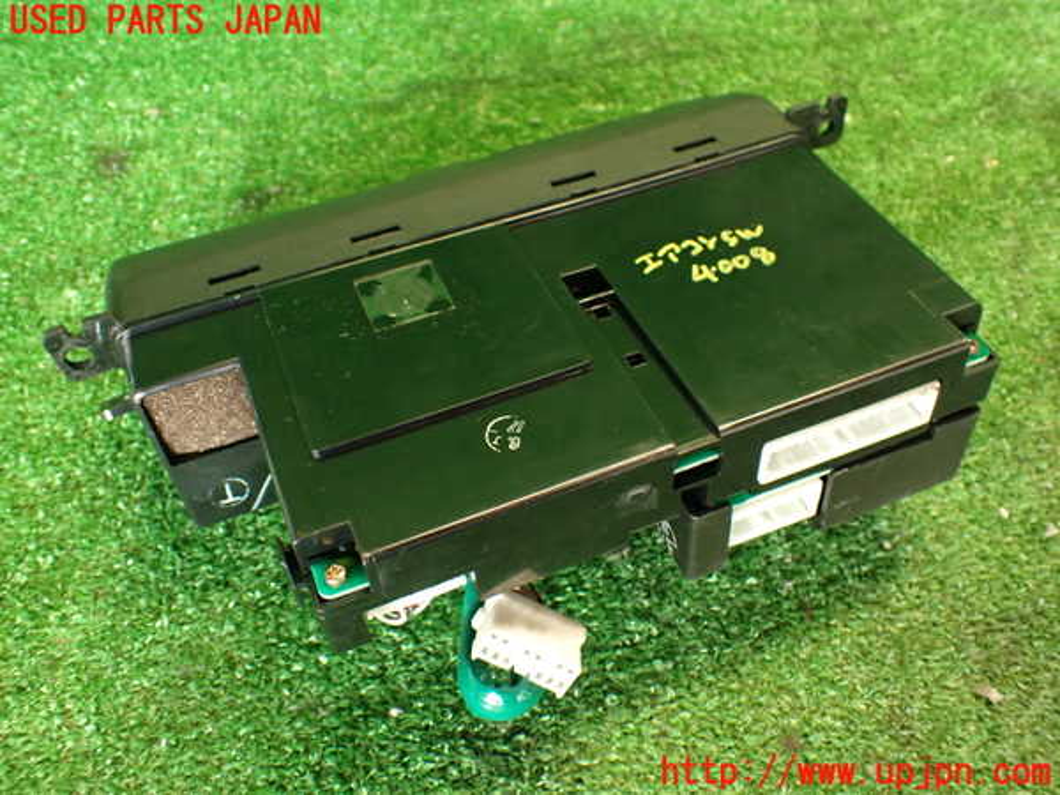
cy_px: 398
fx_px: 980
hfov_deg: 56.8
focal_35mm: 32
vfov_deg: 44.2
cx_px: 530
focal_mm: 5.79
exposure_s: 1/30
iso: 500
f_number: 2.4
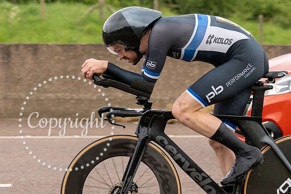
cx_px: 168
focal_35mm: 163
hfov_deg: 12.6
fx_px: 1316
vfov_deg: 8.4
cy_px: 69
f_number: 3.5
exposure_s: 1/1000
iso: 500
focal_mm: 70
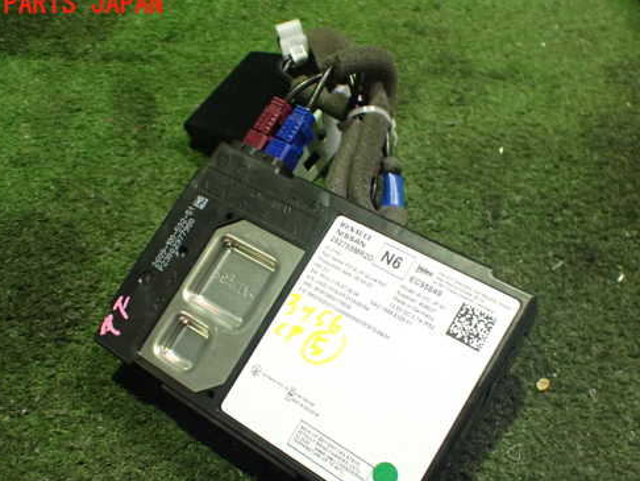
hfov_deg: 50.1
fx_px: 684
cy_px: 285
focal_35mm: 37
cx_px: 319
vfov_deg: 38.6
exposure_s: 1/40
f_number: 2.3
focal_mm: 5.4
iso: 800
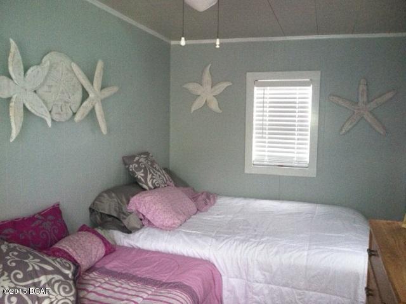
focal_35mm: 35
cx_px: 203
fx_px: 410
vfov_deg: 40.6
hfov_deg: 52.7
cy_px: 152
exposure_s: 1/15
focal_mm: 3.85
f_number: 2.8
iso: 320
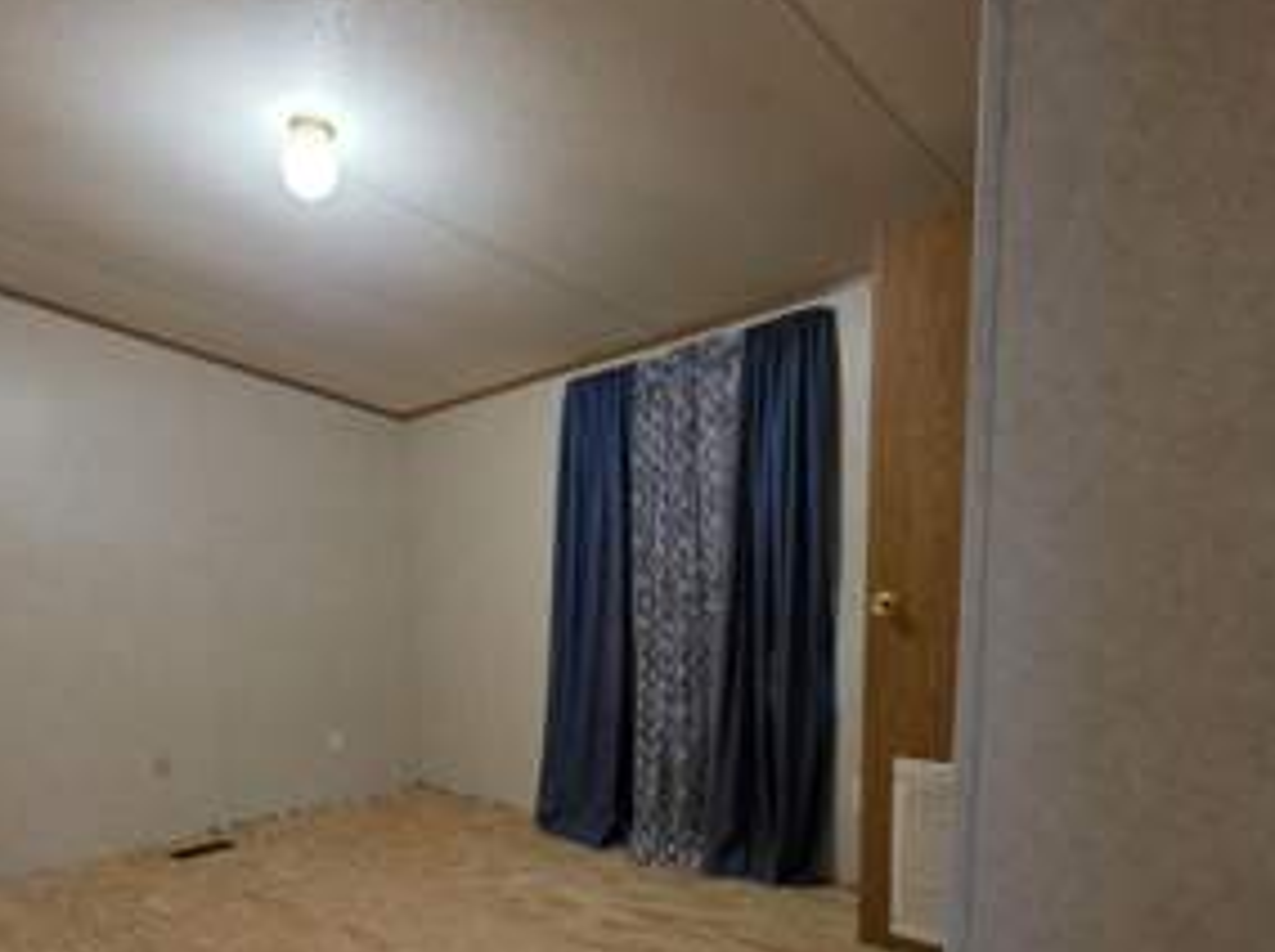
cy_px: 703
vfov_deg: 58.1
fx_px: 809
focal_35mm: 22
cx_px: 458
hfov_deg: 74.8
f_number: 1.9
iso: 1000
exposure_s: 1/60
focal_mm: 2.2
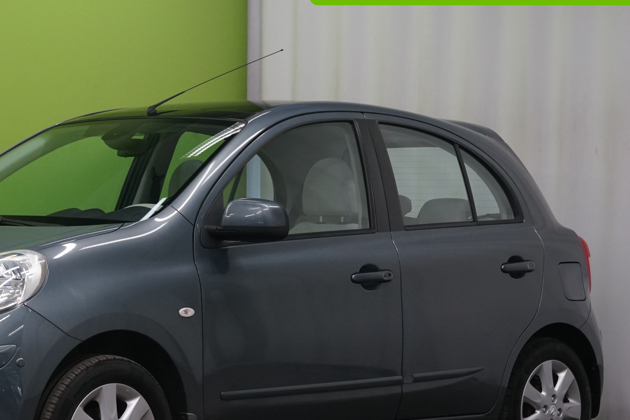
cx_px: 172
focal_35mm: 122
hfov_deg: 16.7
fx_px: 2135
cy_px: 242
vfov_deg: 11.2
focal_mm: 70
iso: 1600
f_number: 9
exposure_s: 1/25
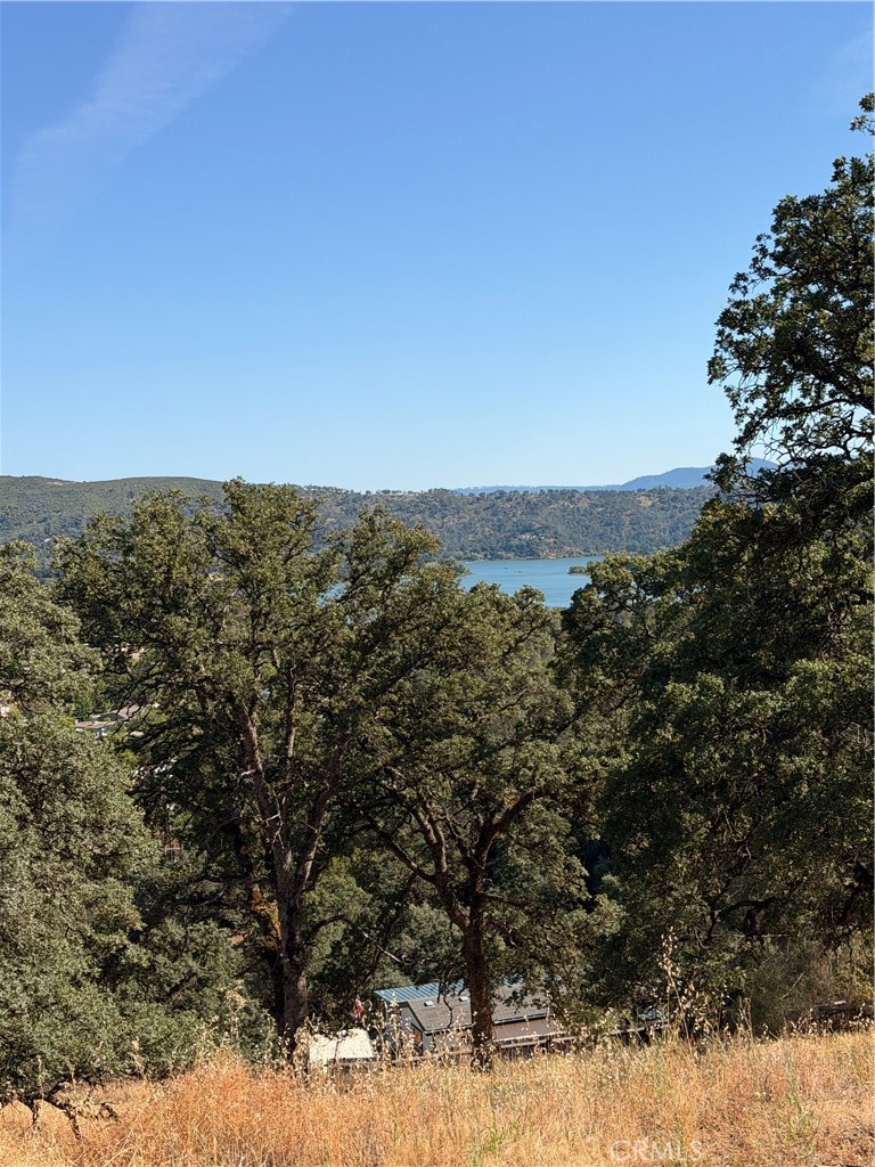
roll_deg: +2.0
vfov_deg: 39.7
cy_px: 584
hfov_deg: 30.3
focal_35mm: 48
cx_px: 438
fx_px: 1618
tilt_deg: -2.8
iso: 64
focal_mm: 6.76
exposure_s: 1/4587
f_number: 1.78
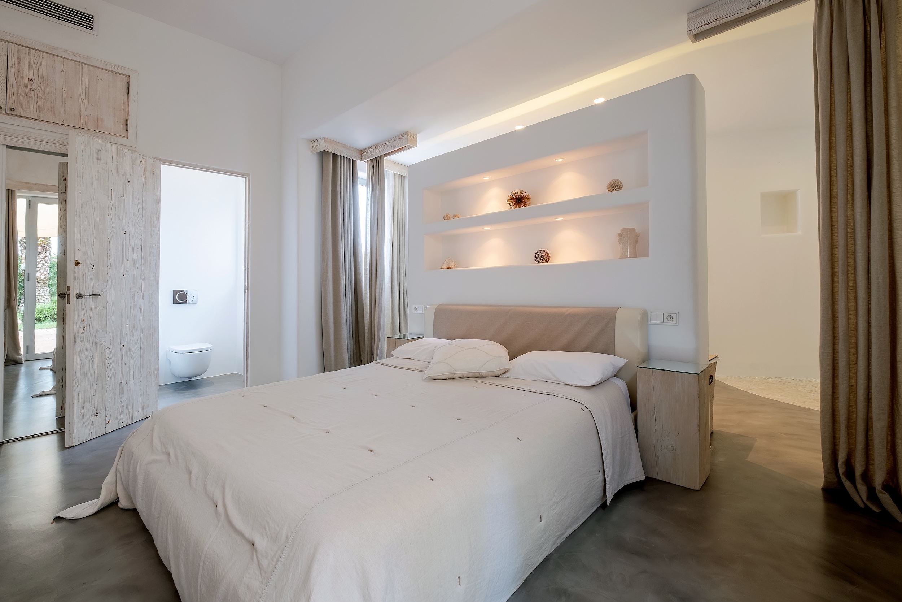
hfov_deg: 100.4
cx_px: 451
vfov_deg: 77.3
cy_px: 301
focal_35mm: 15
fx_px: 376
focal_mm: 10
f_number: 10
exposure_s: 1/10
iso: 200
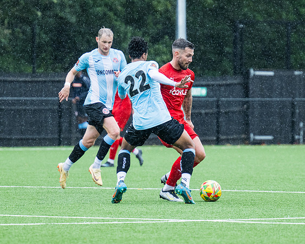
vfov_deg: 3.4
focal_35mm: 450
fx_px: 4057
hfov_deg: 4.3
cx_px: 143
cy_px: 132
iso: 1000
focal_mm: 200
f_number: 4
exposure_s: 1/1600
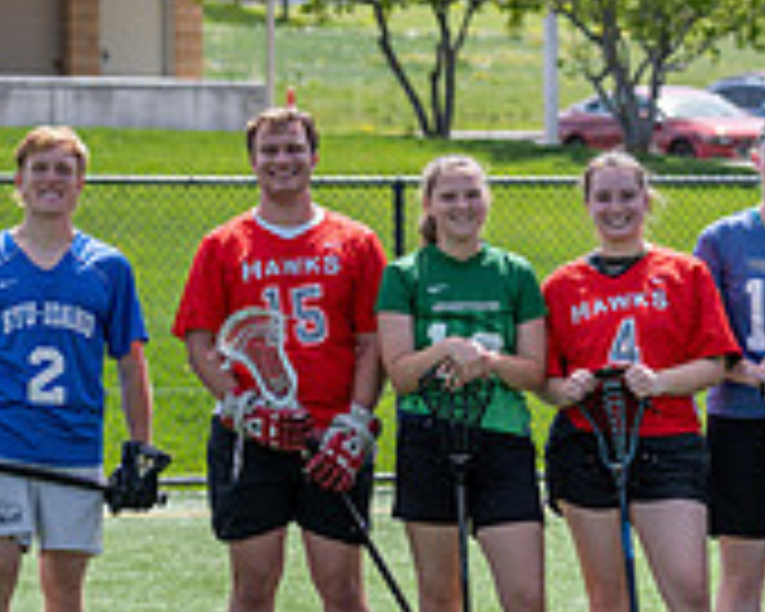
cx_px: 915
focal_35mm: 236
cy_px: 487
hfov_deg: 8.1
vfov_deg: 6.5
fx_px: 5343
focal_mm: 70
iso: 100
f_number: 2.8
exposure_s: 1/2000
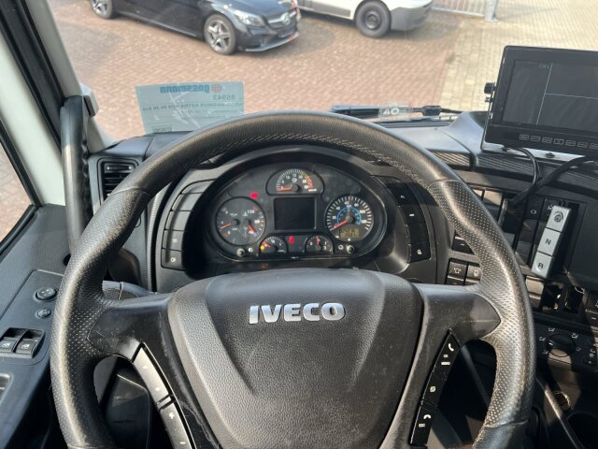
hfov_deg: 67.3
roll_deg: -1.9
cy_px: 224
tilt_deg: -39.5
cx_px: 299
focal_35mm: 26
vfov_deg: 53.1
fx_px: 449
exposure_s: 1/292
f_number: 1.5
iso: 40
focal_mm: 5.7
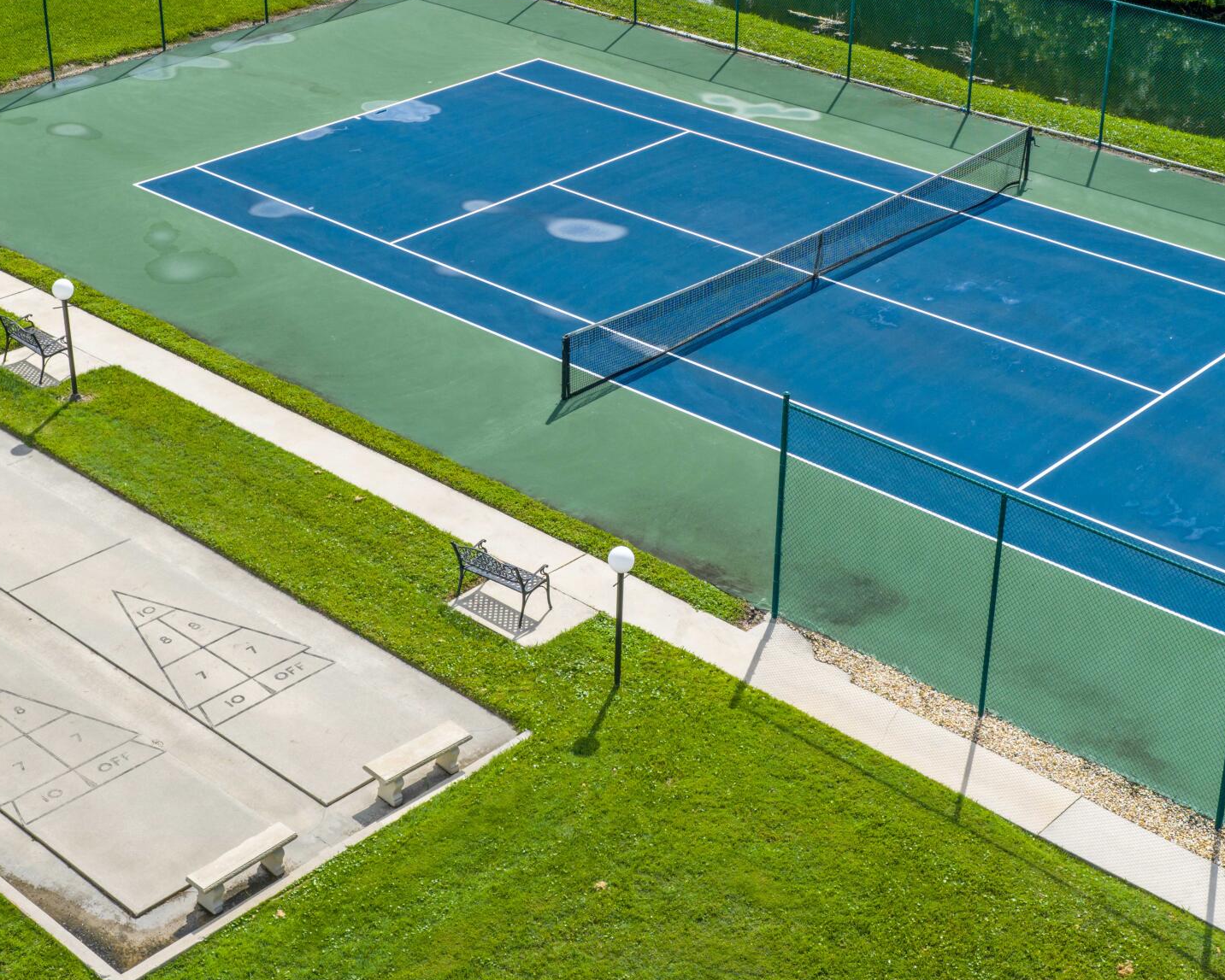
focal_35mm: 55
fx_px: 1994
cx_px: 557
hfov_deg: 34.1
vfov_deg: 27.4
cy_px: 310
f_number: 5
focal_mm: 14.45
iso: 100
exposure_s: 1/240
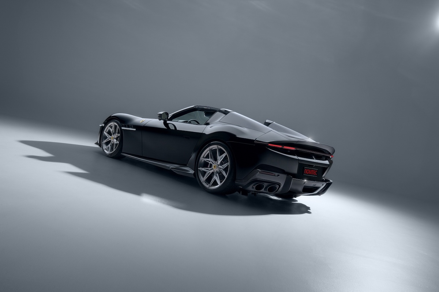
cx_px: 220
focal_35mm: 35
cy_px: 146
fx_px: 427
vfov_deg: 37.9
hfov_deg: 54.4
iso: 500
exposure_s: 1/125
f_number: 9
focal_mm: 35
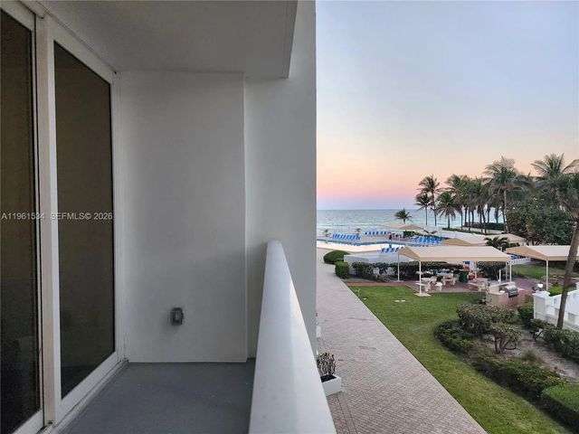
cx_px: 290
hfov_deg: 73.9
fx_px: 385
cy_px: 217
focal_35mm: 23
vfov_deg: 58.9
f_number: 1.8
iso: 200
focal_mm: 6.4
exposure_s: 1/182
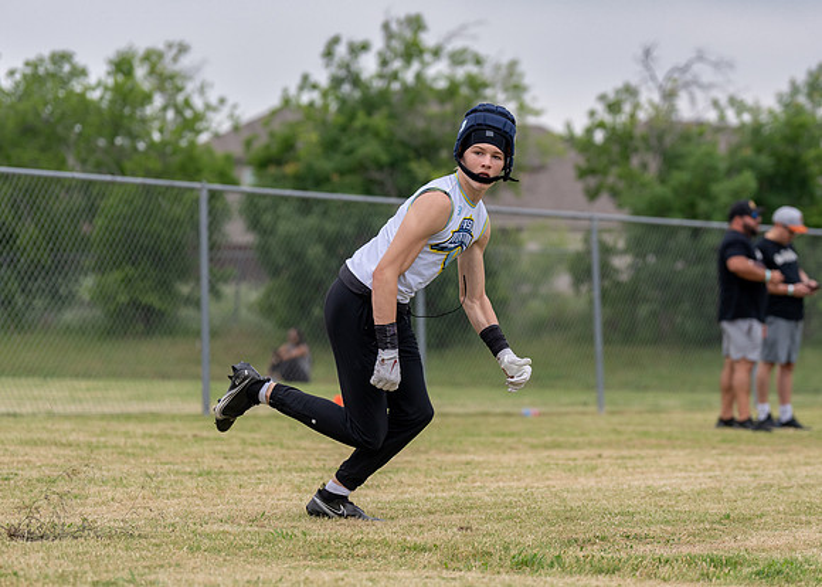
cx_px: 469
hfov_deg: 13.7
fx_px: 3421
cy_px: 261
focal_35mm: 147
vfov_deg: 9.8
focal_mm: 107
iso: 200
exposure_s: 1/2500
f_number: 2.8
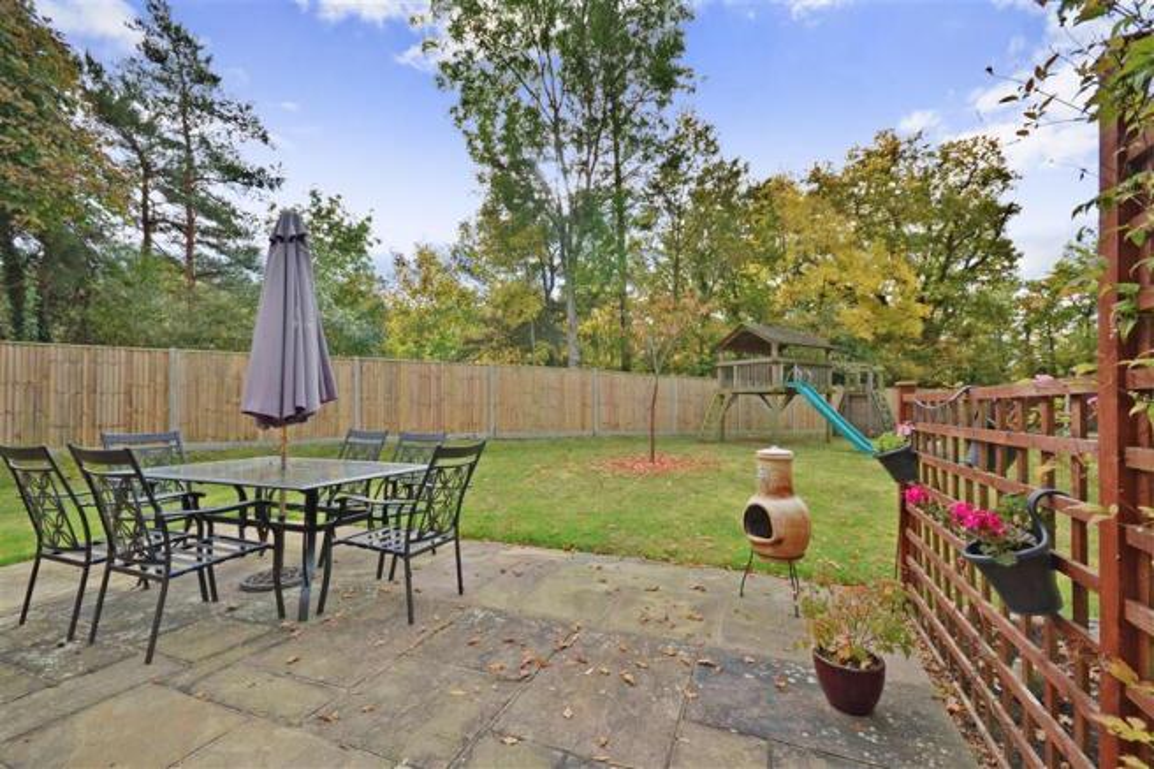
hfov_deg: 100.4
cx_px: 577
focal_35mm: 15
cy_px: 384
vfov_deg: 77.3
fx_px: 481
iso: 500
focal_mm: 10
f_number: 8
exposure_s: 1/400
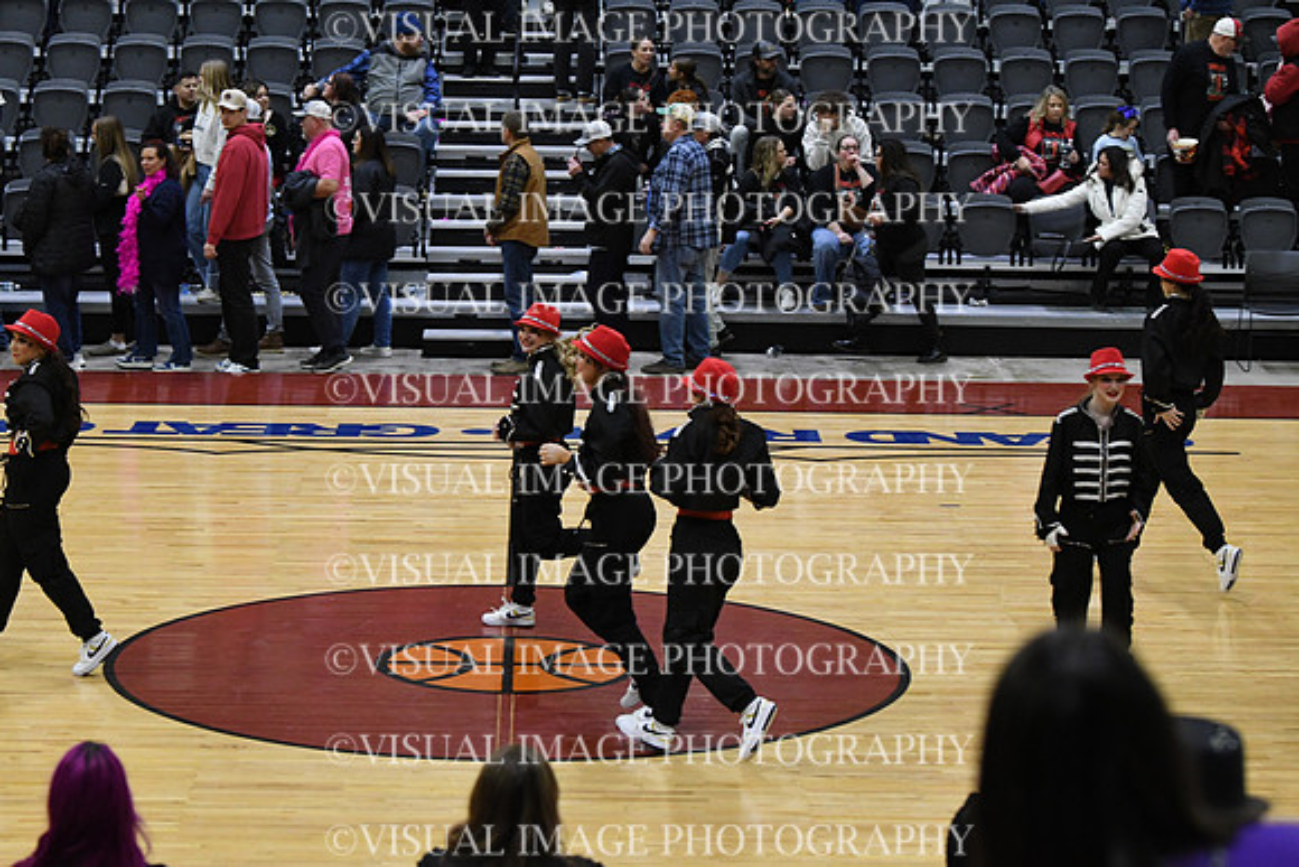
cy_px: 434
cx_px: 650
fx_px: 3789
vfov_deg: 13.0
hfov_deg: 19.5
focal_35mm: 105
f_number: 3.5
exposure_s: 1/400
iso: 3200
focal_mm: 70
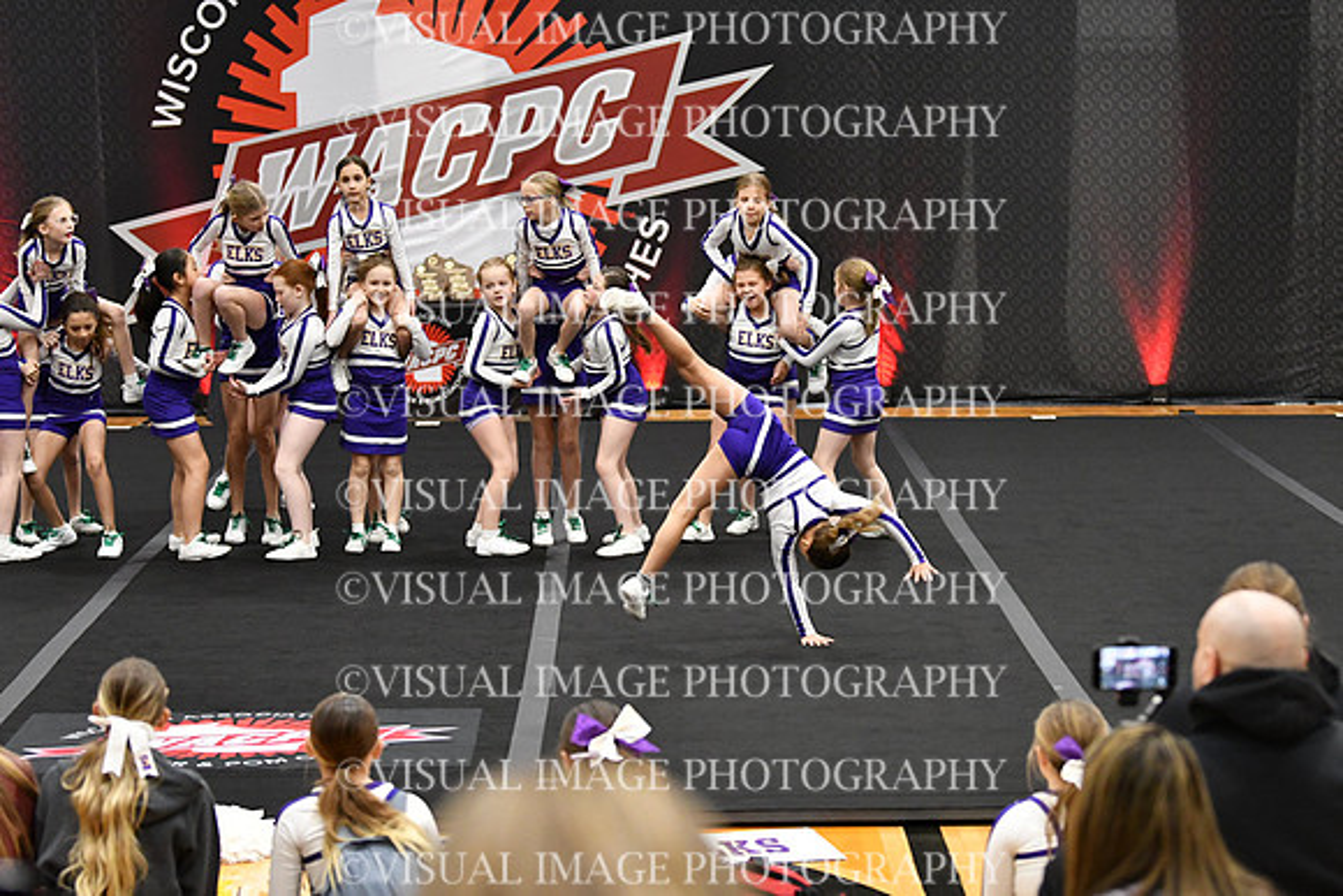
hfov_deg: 19.5
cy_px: 448
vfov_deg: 13.0
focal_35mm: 105
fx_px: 3918
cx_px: 672
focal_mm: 70
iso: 5000
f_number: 2.8
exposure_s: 1/800
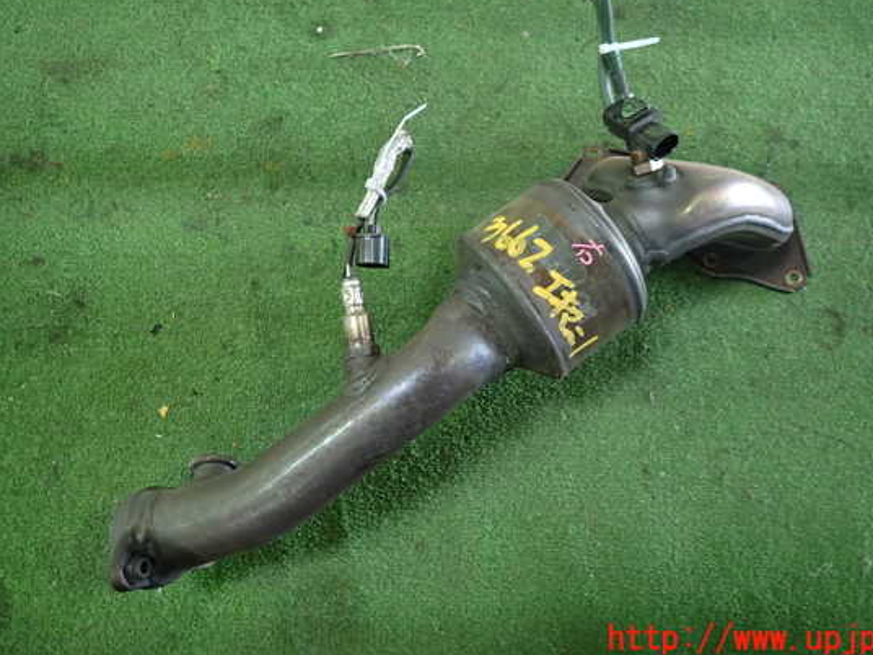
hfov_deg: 63.3
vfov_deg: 49.7
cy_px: 293
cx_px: 487
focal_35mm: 28
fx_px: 706
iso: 250
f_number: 2
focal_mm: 4.5
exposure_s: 1/30
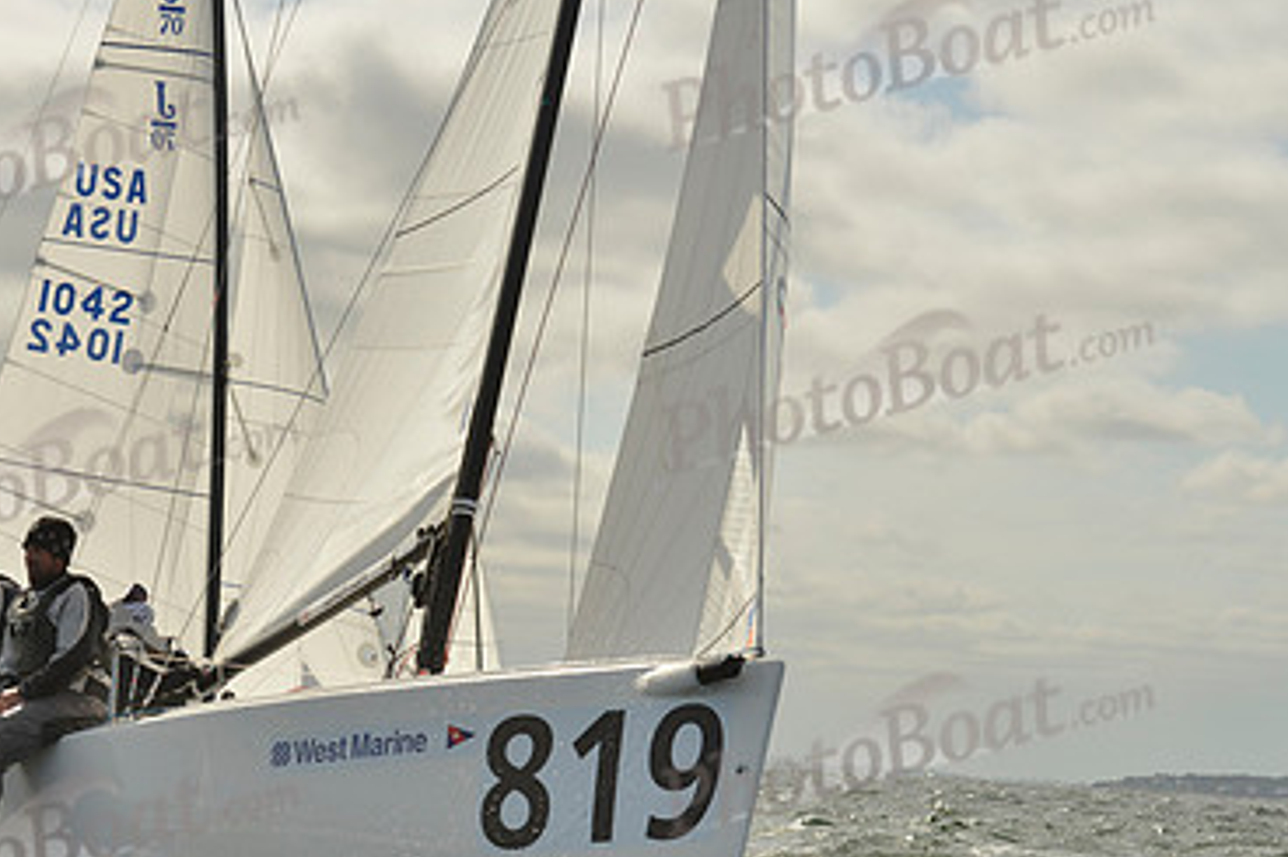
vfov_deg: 11.1
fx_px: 4398
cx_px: 483
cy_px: 614
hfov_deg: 16.6
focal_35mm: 123
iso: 400
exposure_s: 1/2000
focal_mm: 78
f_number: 10
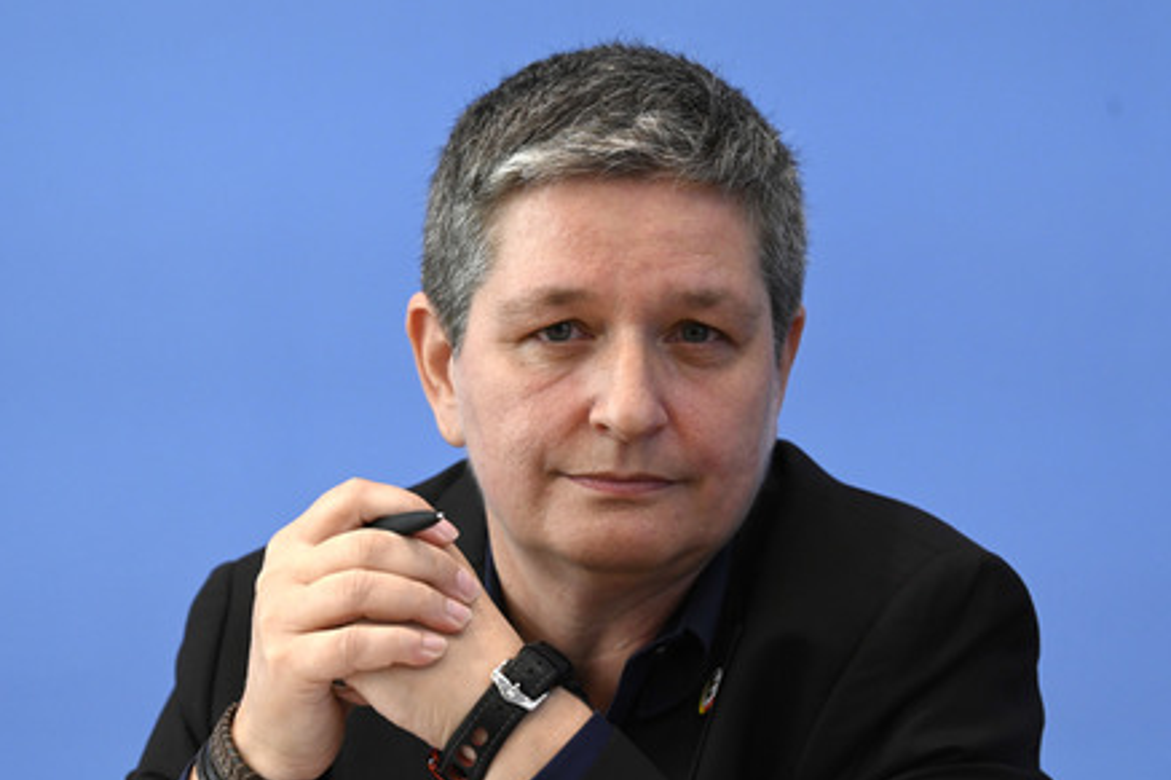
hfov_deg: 12.5
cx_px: 575
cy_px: 397
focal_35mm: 165
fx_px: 5365
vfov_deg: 8.3
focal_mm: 160
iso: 3200
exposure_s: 1/1000
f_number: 5.6
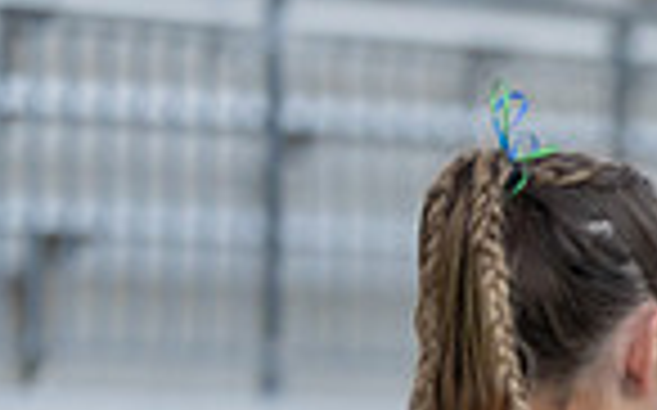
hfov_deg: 4.2
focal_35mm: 499
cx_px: 1233
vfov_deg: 2.6
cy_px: 710
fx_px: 8928
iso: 1600
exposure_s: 1/6400
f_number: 2.8
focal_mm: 123
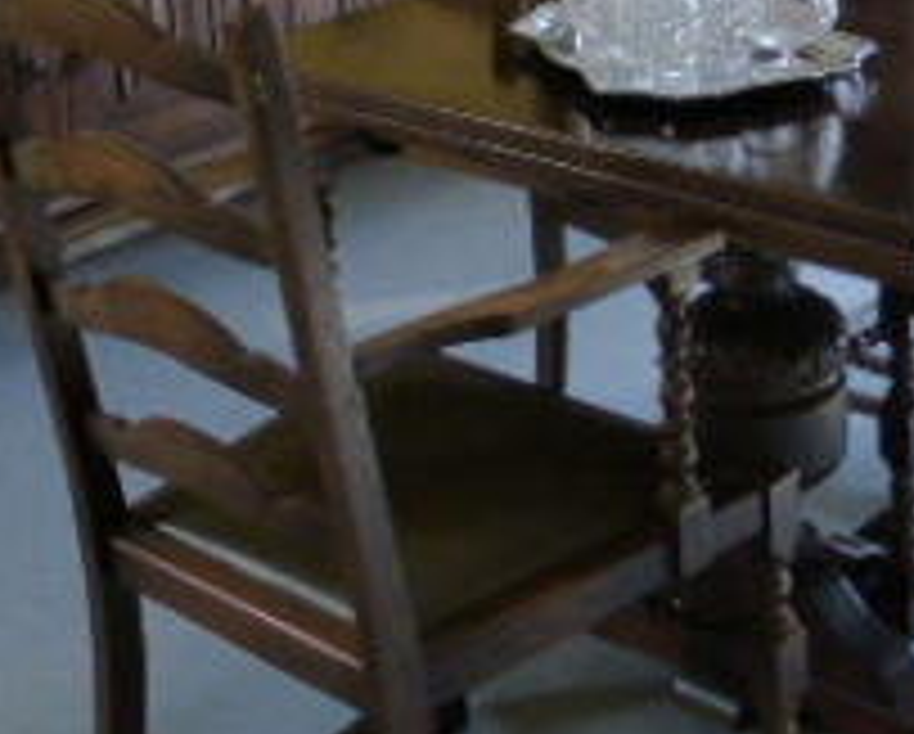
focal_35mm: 70
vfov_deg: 20.3
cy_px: -182
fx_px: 1896
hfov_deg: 26.1
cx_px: 840
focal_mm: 4.3
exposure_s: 1/80
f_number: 3.3
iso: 400
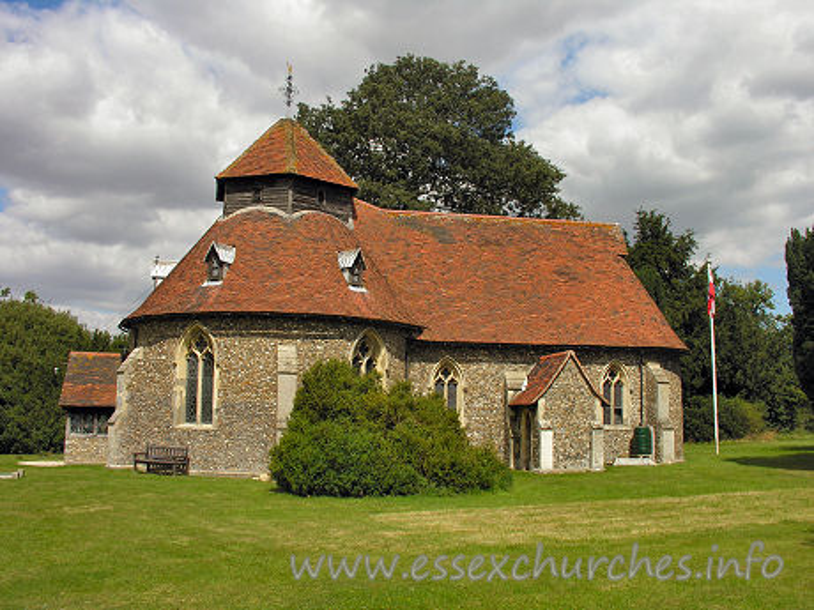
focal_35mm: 35
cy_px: 305
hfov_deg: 52.6
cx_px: 407
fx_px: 823
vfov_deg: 40.7
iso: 50
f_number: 6.3
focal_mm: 8.9
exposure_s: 1/233
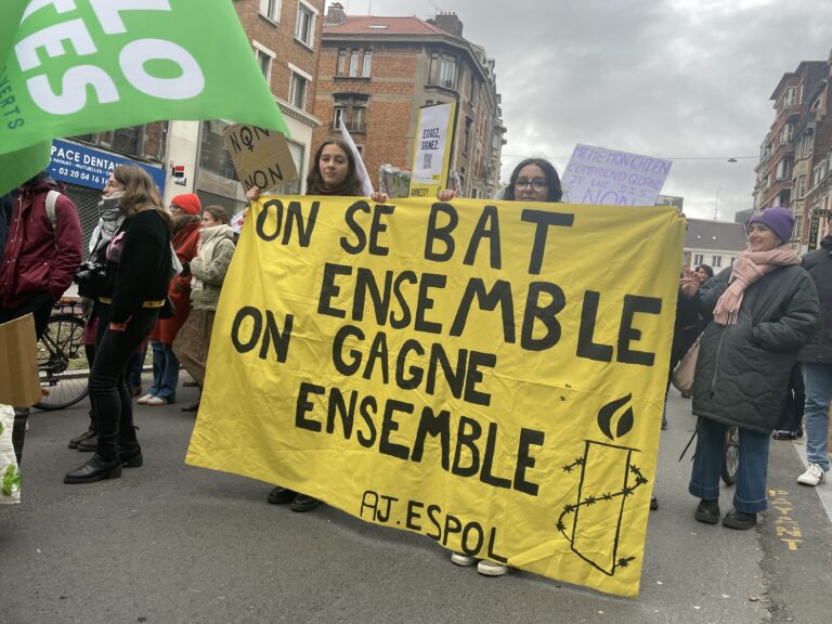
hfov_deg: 67.3
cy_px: 312
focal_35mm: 26
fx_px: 625
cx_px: 416
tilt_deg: -1.1
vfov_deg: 53.1
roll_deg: -6.2
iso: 40
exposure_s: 1/121
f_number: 1.6
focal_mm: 4.2
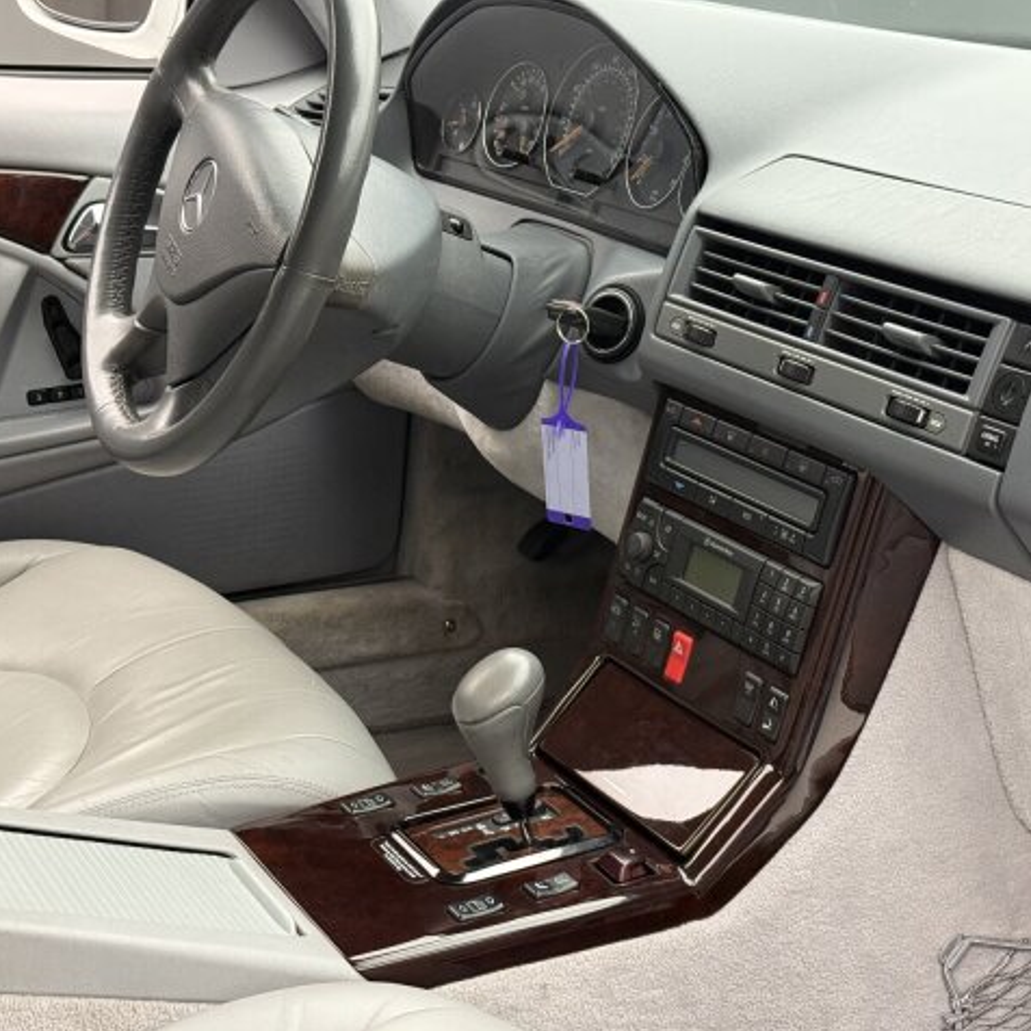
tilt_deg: -17.0
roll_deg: -2.2
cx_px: 511
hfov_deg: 30.0
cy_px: 518
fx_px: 1921
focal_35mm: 57
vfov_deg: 30.0
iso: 200
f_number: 1.78
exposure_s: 1/33
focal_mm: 6.76
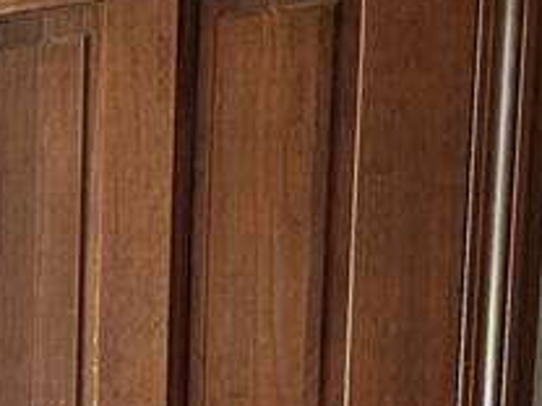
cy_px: 484
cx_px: -99
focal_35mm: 113
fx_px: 1769
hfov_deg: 16.7
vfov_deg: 12.8
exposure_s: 1/120
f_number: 1.7
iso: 400
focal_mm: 6.3
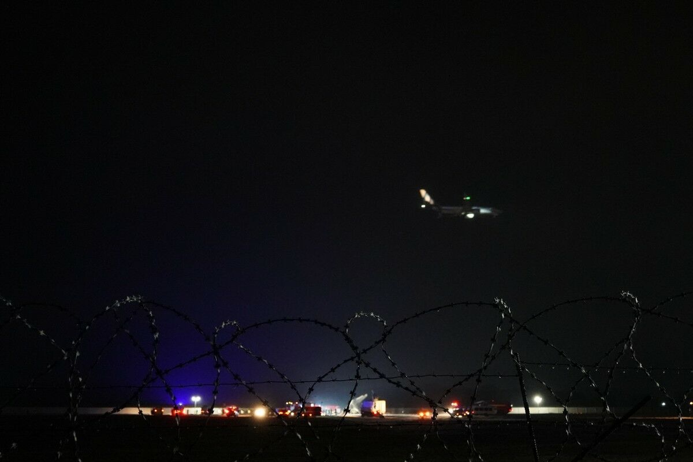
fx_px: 808
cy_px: 231
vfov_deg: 31.9
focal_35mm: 42
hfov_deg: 46.4
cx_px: 346
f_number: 2.8
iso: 8000
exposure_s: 1/60
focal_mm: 28
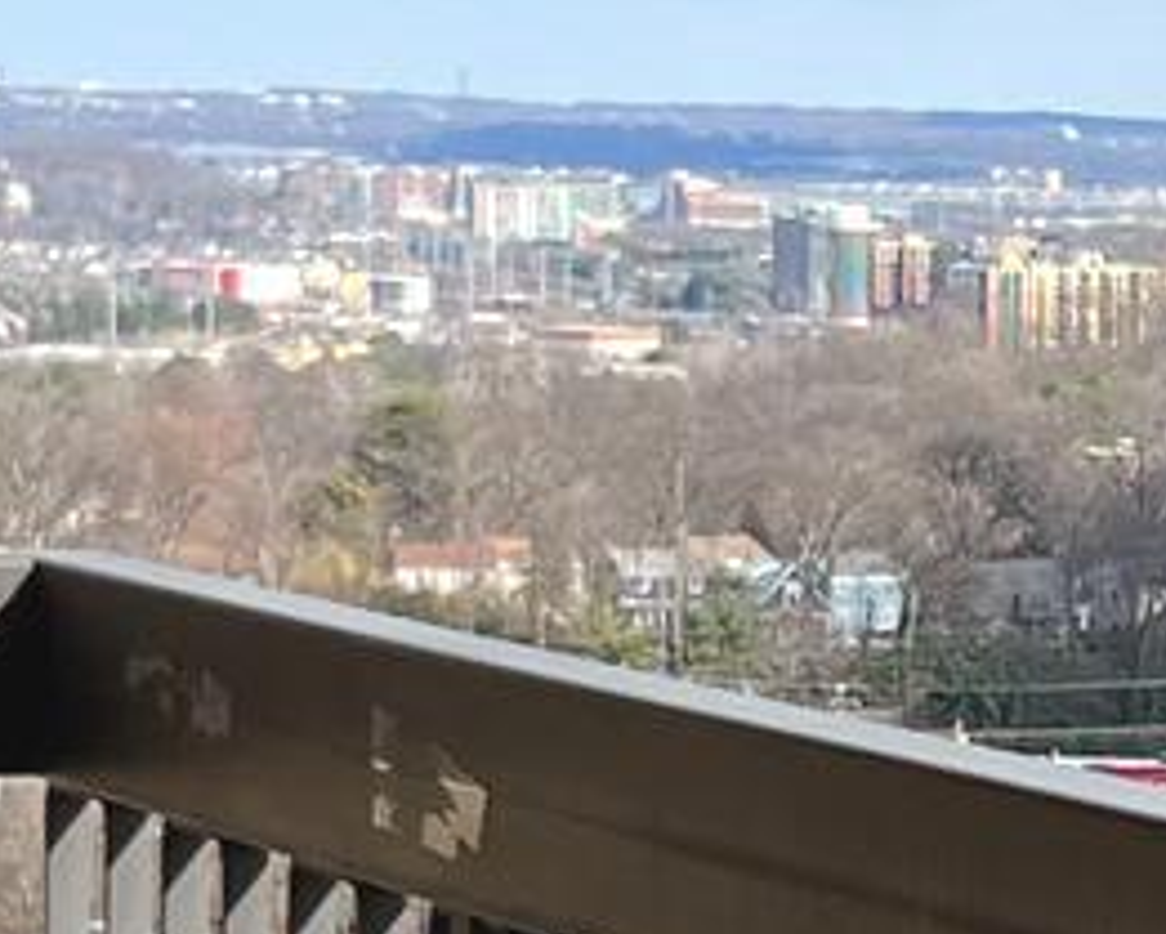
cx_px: 1188
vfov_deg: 7.7
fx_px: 6870
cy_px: 916
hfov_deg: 9.6
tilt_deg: -6.7
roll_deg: -1.1
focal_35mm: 199
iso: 50
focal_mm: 5.7
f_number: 1.5
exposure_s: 1/3356
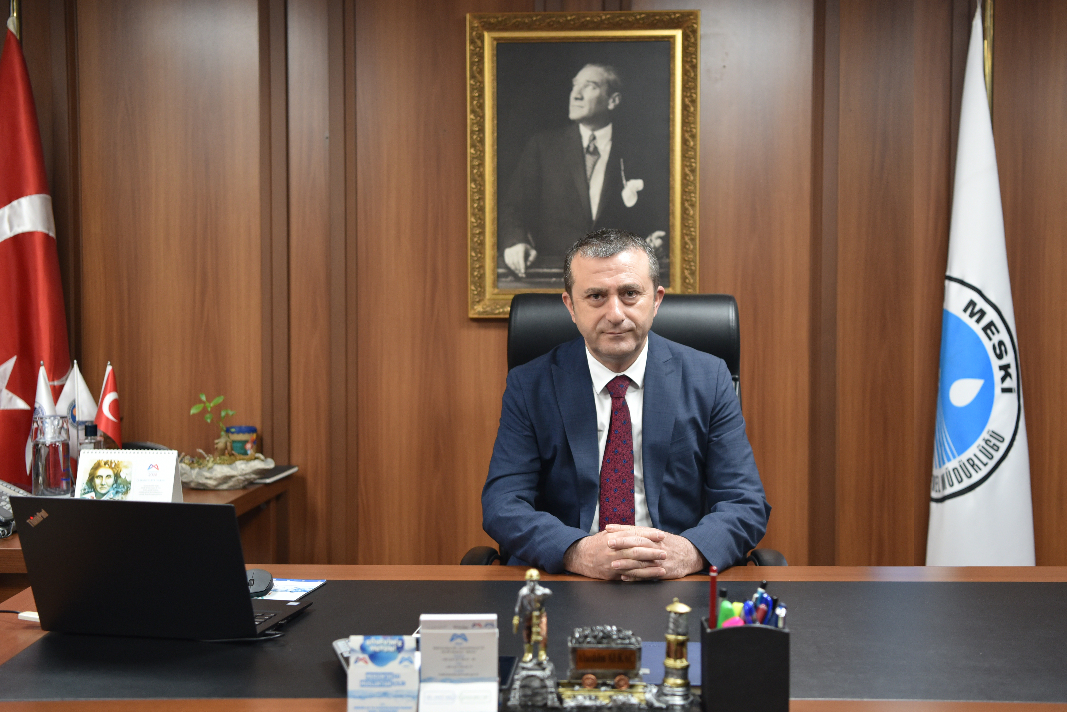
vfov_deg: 29.9
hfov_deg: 43.6
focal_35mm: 45
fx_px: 1334
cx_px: 508
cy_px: 355
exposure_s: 1/60
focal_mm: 42
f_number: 2.8
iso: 1250
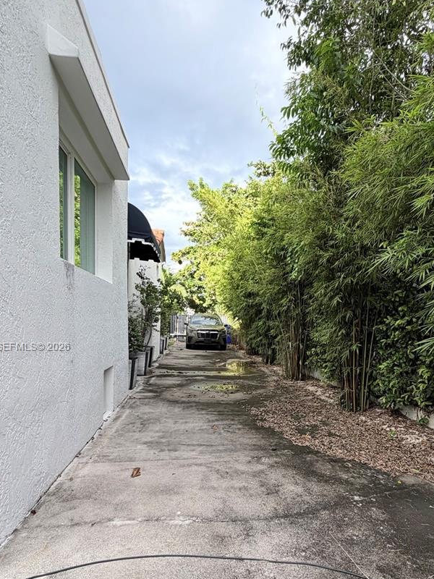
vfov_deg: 78.1
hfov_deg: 62.9
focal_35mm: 21
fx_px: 351
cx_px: 261
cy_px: 347
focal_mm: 2.22
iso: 64
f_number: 2.2
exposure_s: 1/502
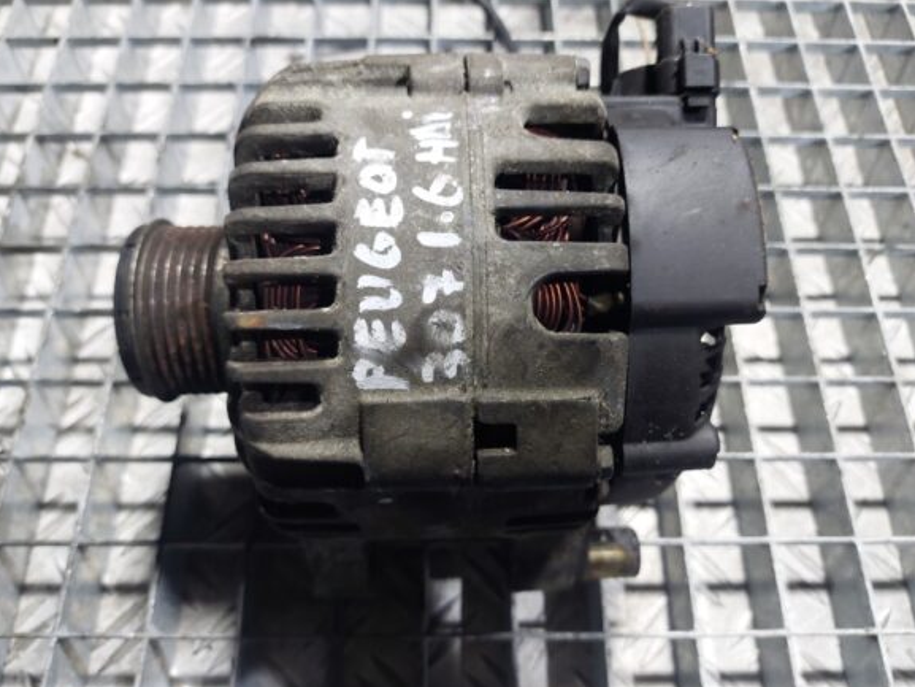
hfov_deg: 67.3
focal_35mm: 26
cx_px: 465
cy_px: 354
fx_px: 687
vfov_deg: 53.1
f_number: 1.8
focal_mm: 5.23
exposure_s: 1/50
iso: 250
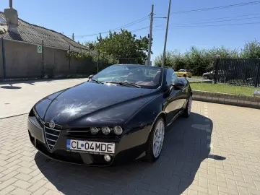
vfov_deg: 56.8
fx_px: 180
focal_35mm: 24
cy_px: 98
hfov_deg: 71.6
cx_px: 130
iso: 80
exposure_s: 1/3584
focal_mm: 6.76
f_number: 1.78
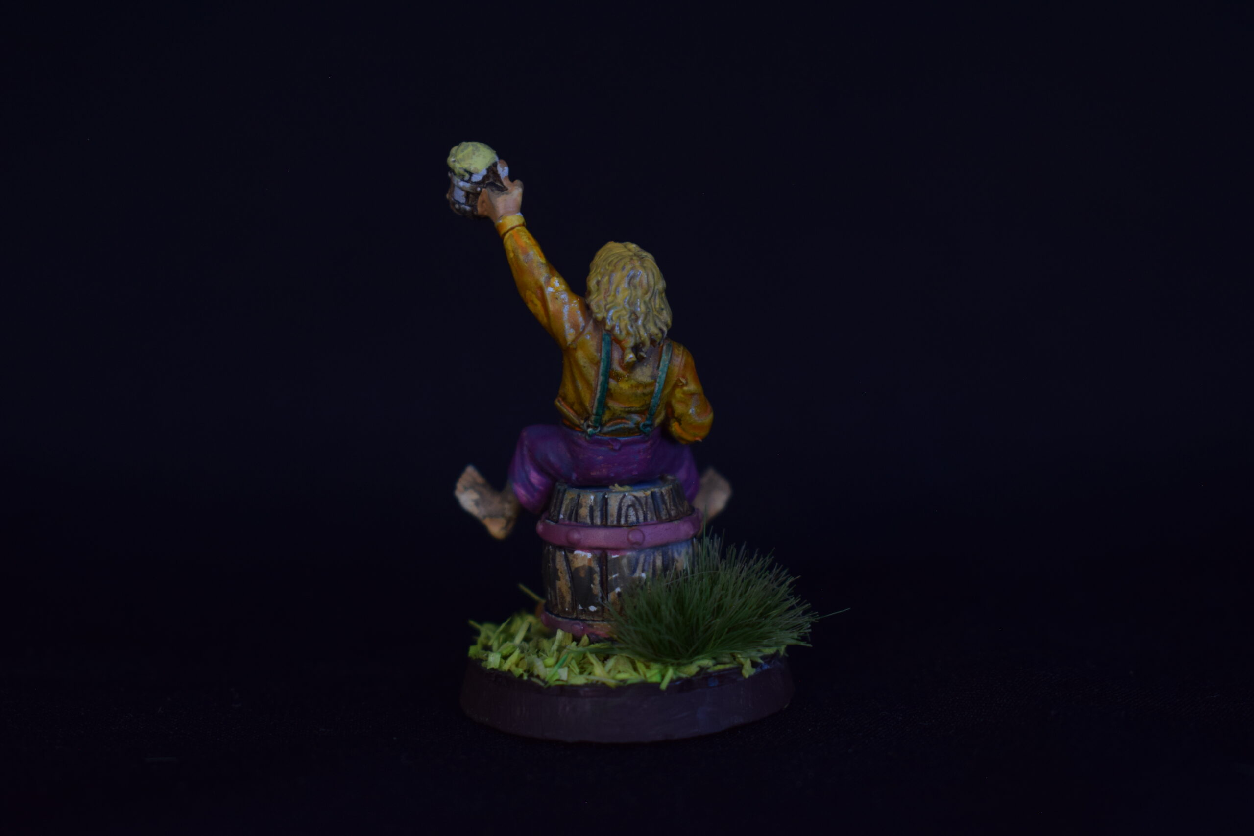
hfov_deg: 28.1
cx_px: 627
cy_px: 418
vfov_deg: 18.9
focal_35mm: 72
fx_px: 2508
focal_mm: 48
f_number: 5.3
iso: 400
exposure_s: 1/30
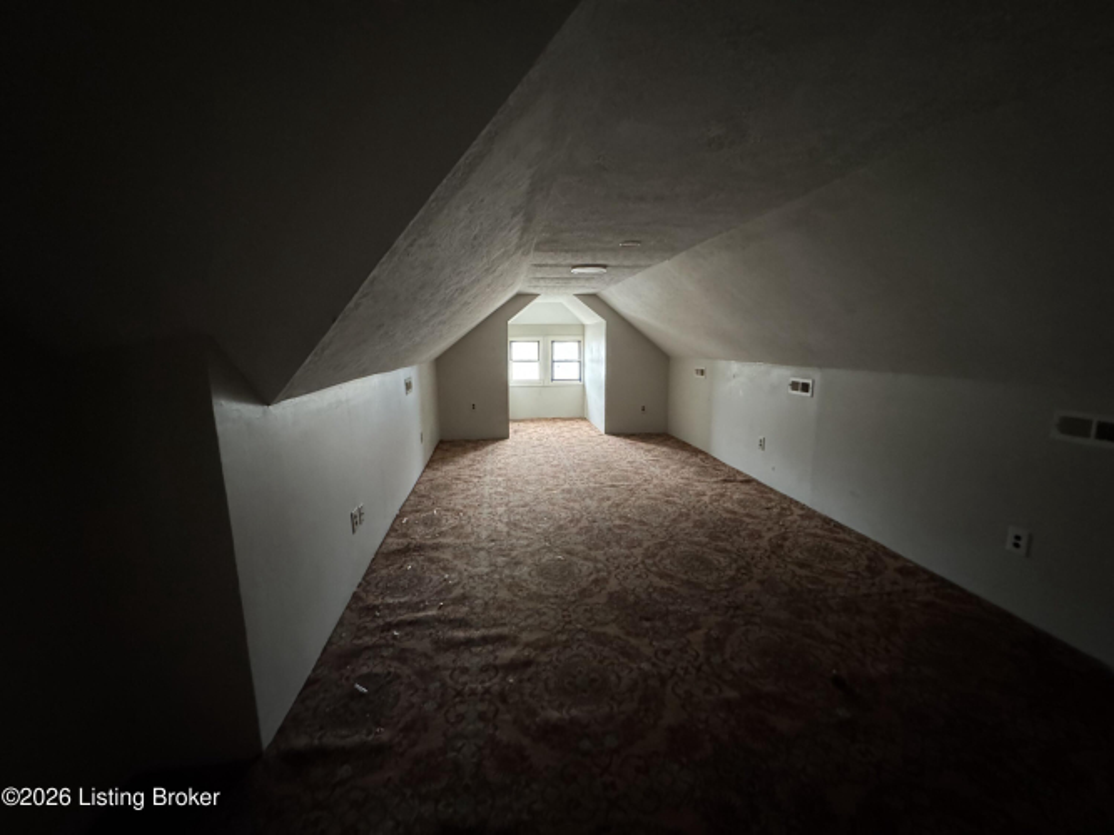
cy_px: 418
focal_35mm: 14
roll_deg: +1.1
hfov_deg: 102.1
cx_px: 557
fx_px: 450
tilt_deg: -8.5
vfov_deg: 85.7
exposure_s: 1/57
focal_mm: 2.22
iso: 1250
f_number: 2.2
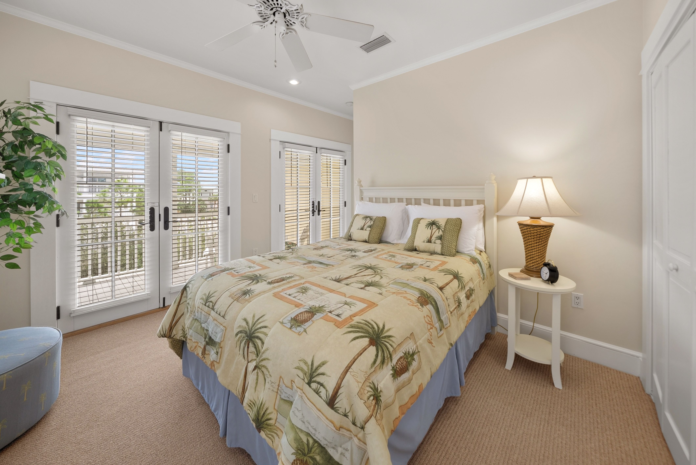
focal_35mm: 12
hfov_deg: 112.6
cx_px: 348
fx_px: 232
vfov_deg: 90.1
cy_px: 232
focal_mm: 12
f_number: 7.1
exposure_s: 1/4
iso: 250
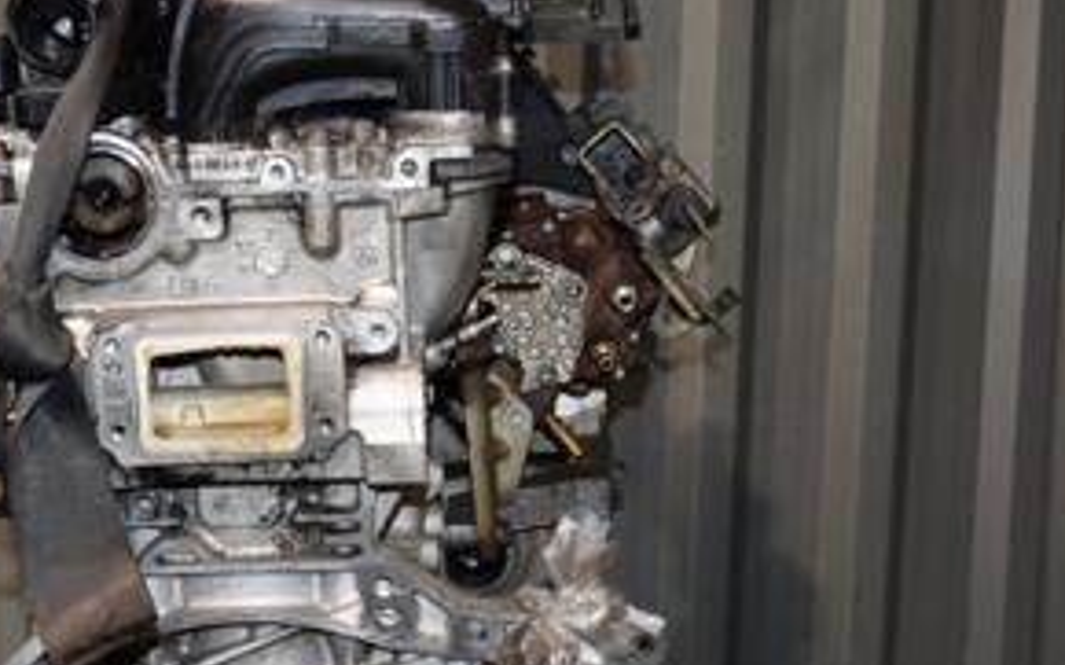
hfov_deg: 27.0
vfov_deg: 17.0
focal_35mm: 76
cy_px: 544
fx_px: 2205
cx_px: 345
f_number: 5
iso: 800
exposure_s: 1/60
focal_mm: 24
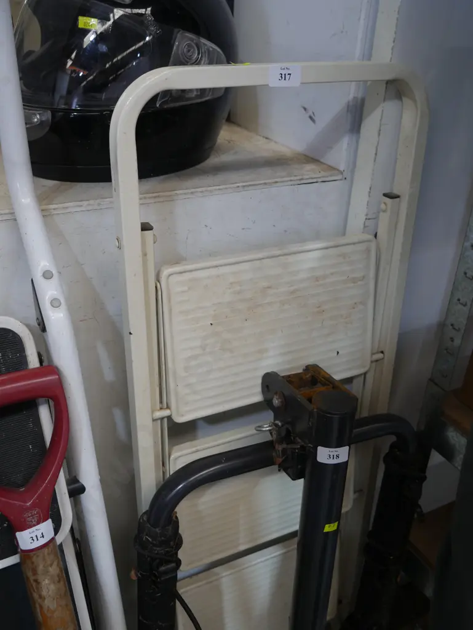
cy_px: 315
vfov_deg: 56.8
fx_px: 583
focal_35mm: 32
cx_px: 236
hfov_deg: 44.2
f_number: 3.6
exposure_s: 1/60
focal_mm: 16
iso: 320
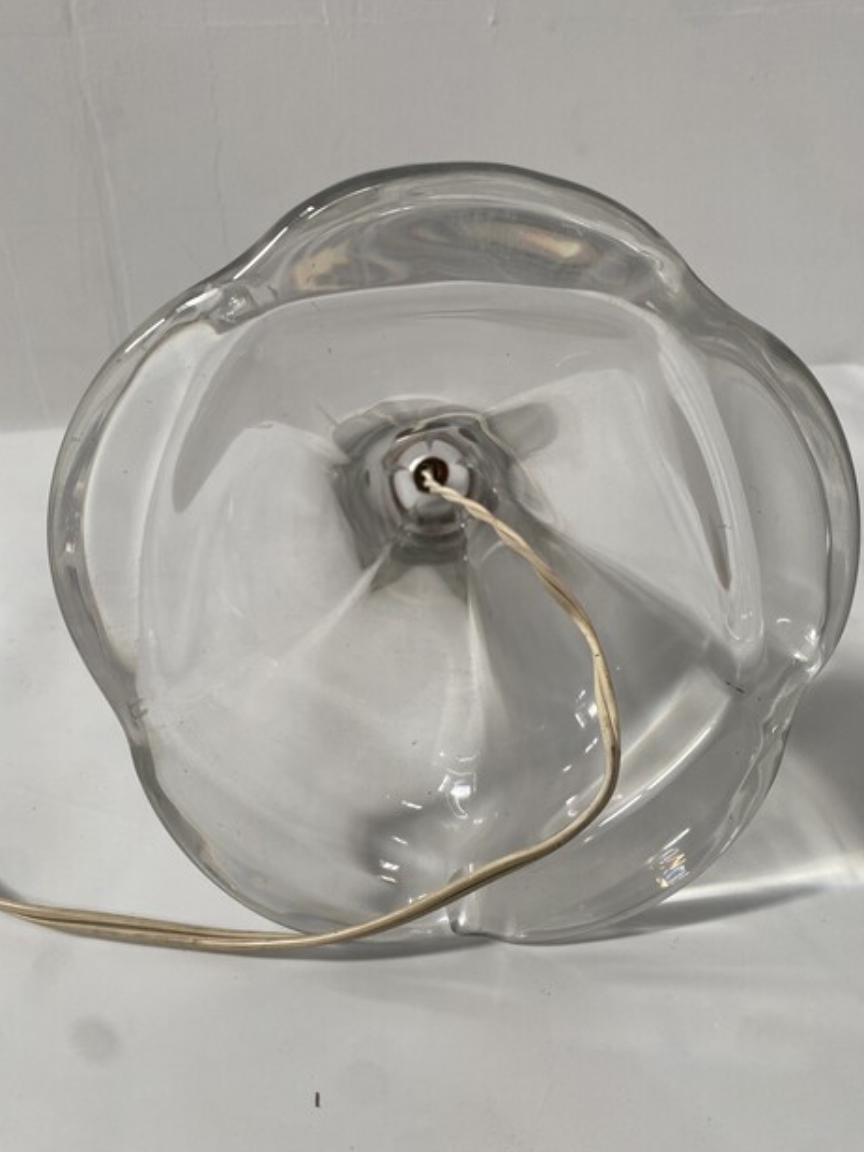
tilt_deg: -24.2
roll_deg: +4.2
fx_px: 899
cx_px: 439
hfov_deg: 51.4
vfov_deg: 65.3
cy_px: 563
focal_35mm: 27
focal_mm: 4.25
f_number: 1.8
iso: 80
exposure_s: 1/121
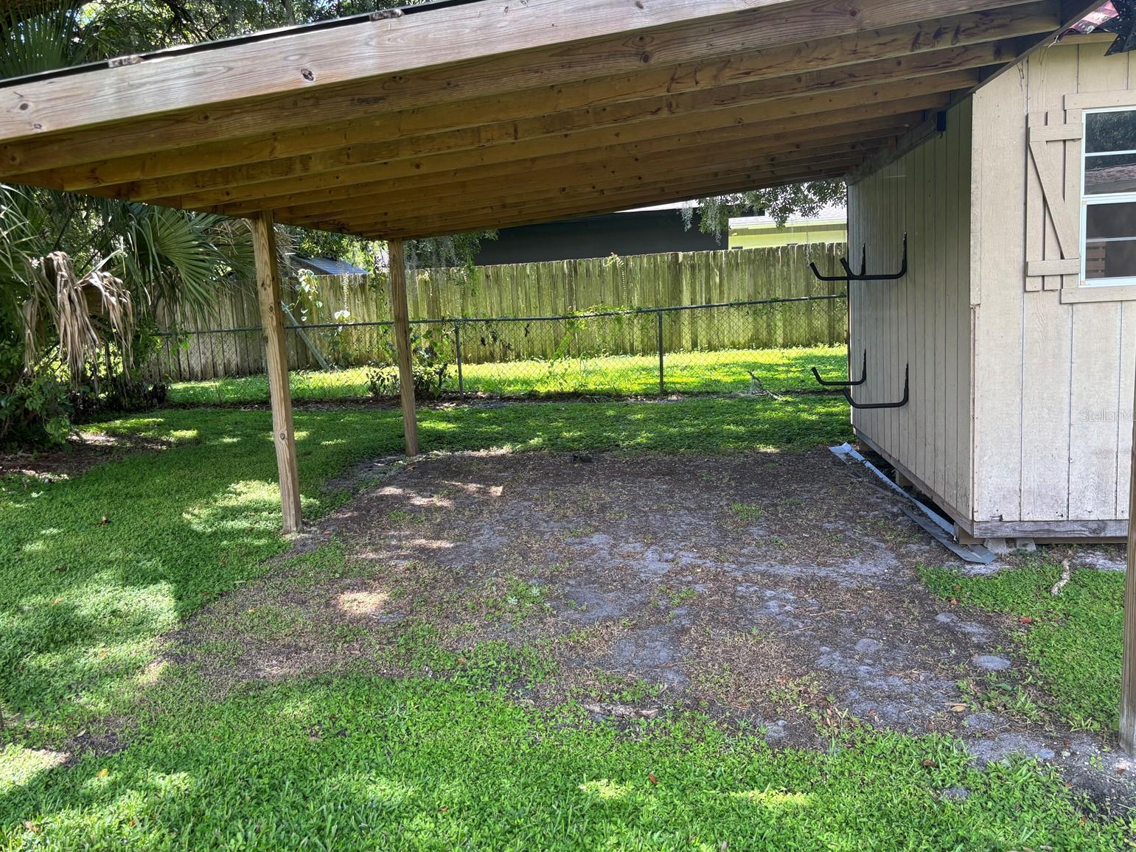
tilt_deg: -7.5
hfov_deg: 65.3
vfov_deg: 51.4
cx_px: 560
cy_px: 415
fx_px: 886
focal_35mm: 27
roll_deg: +2.3
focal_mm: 5.96
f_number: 1.6
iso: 40
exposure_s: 1/121
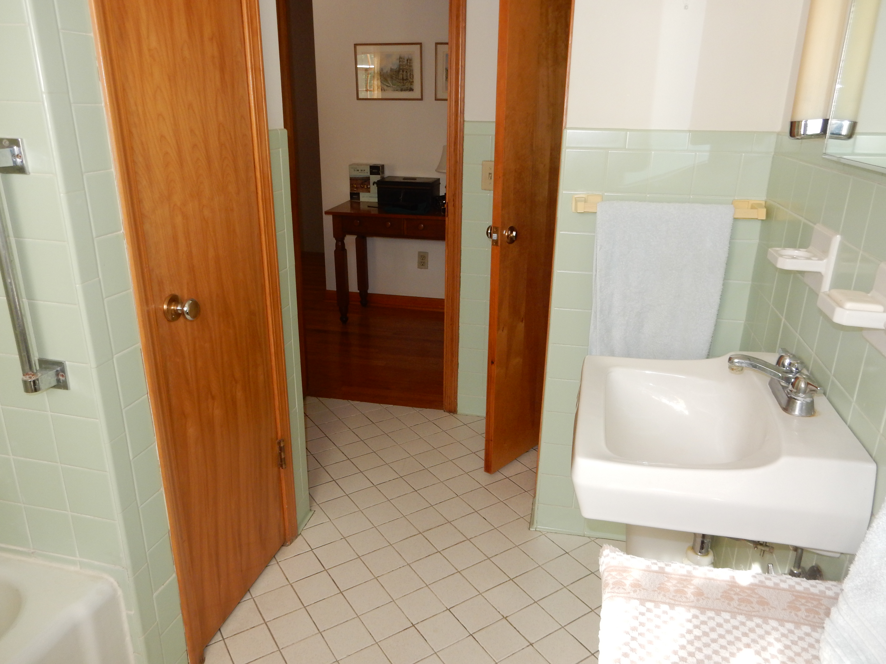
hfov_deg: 69.4
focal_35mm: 25
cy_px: 332
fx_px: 640
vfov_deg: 54.9
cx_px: 443
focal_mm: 4.5
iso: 200
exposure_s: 1/30
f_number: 3.7
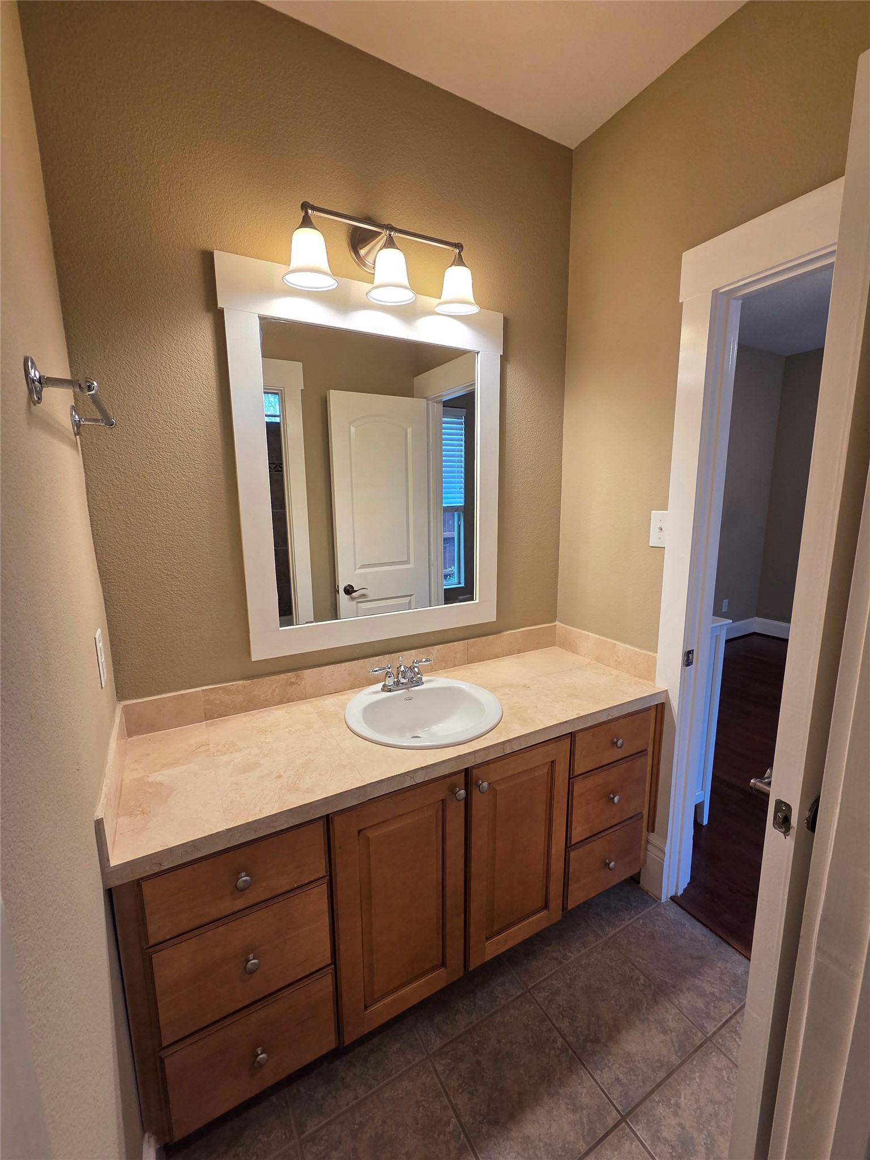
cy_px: 580
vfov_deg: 106.2
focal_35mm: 13
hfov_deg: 89.9
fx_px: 436
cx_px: 435
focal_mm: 2.2
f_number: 2.2
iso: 125
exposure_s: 1/60
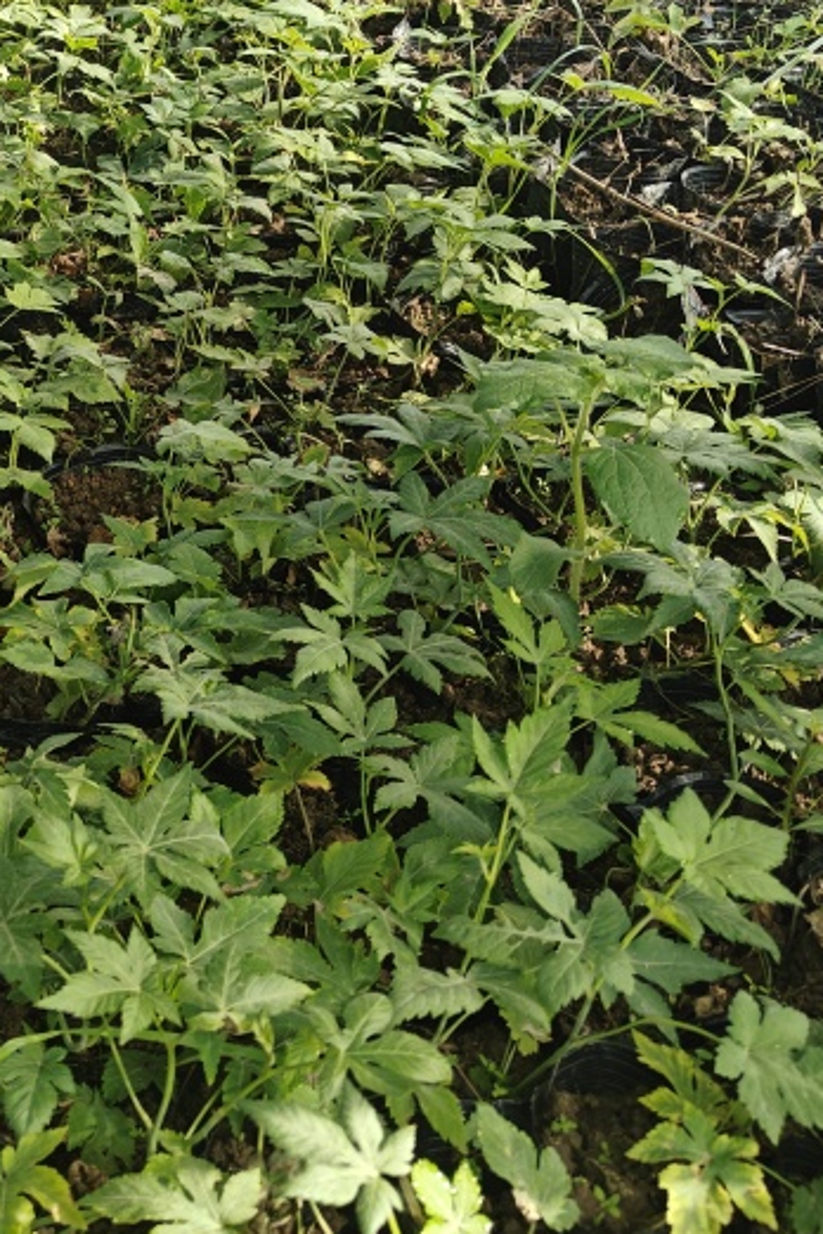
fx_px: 1749
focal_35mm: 51
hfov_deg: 25.6
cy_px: 330
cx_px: 69
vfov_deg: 38.0
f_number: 1.8
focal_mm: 5.59
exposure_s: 1/405
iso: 50
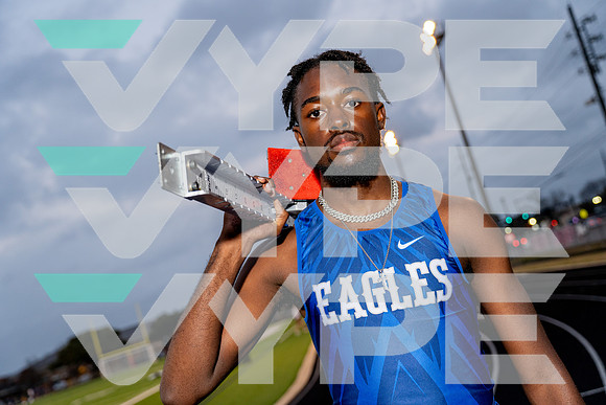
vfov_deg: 28.7
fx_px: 791
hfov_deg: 41.9
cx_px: 303
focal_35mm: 47
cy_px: 202
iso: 500
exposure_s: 1/200
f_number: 4
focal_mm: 47
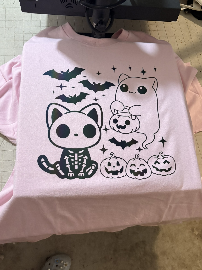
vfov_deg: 56.8
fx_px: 249
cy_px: 134
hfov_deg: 44.1
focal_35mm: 32
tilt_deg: -67.7
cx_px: 92
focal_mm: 5.96
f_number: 1.6
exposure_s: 1/40
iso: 400
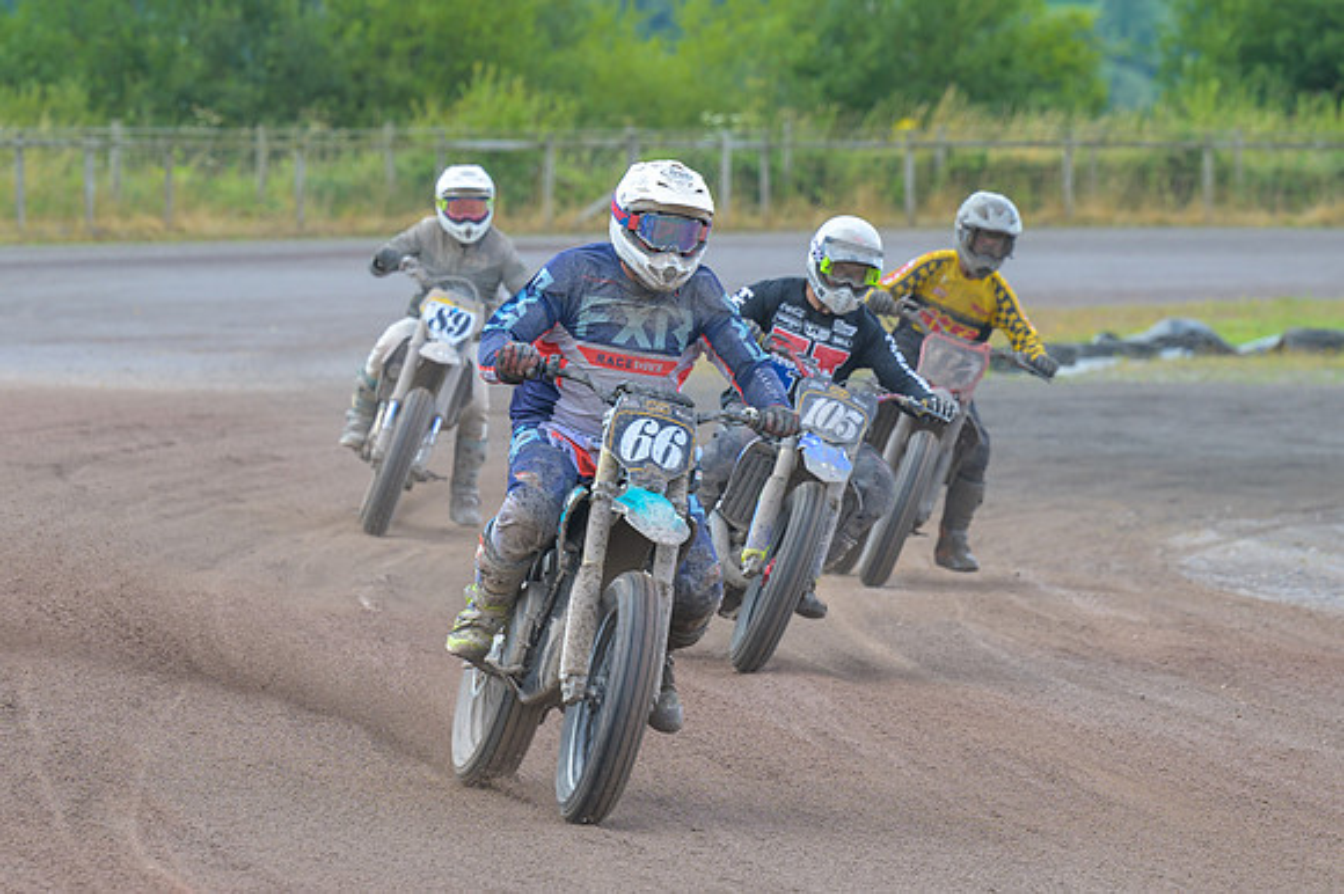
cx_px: 749
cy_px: 537
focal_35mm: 292
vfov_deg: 4.7
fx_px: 10905
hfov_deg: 7.1
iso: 160
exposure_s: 1/500
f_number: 4
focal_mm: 135
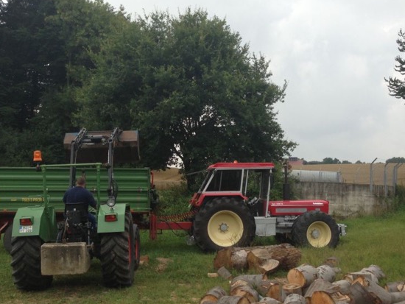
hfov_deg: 39.6
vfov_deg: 30.3
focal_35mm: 48
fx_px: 562
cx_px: 183
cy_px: 166
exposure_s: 1/861
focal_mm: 4.13
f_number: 2.4
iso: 50
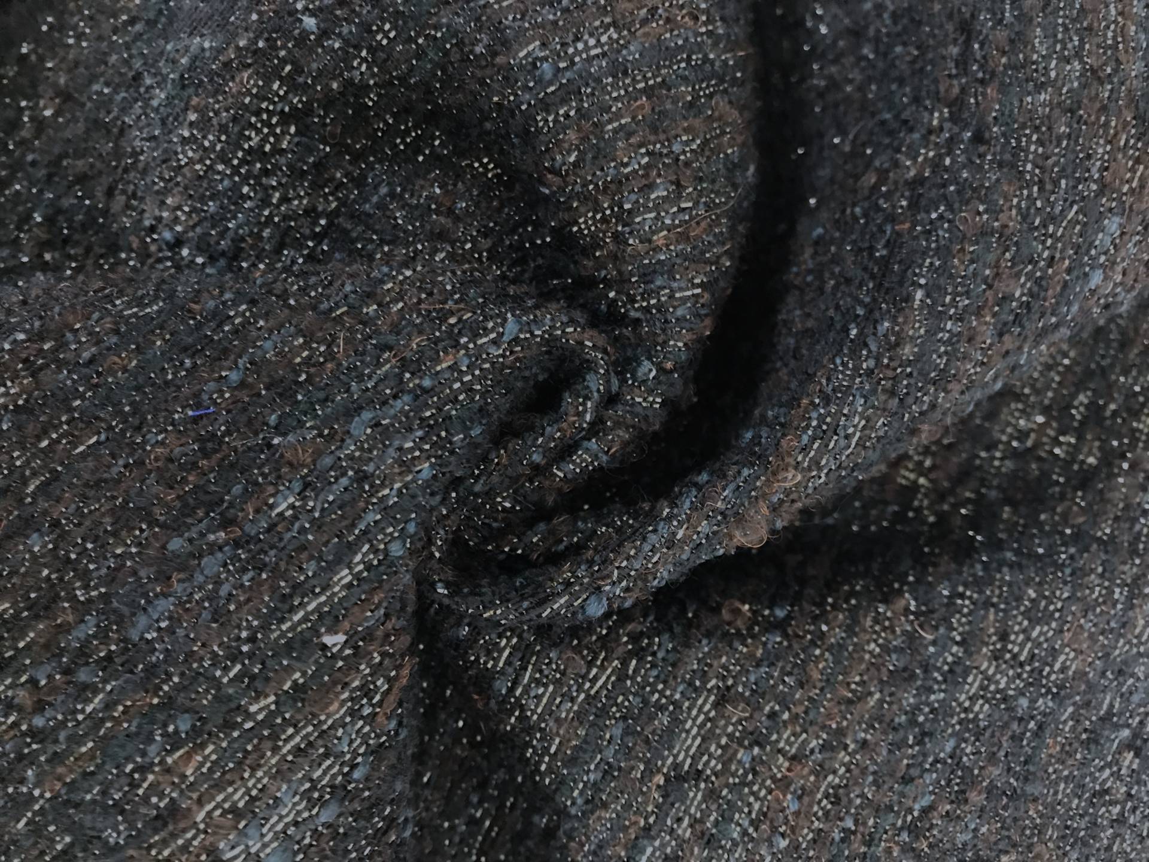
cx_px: 574
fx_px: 929
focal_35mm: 28
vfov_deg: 49.7
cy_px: 431
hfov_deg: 63.4
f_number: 1.8
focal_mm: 3.99
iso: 100
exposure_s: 1/4
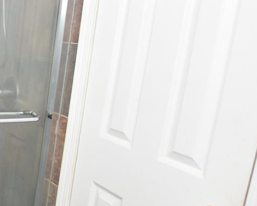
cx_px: -119
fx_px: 357
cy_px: 92
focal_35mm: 47
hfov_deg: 28.1
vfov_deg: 32.0
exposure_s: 1/60
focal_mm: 10
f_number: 4
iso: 280
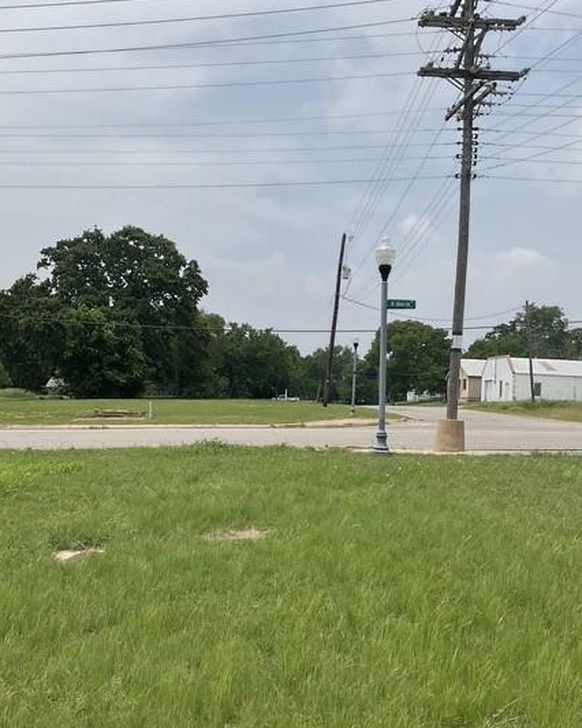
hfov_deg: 43.3
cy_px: 387
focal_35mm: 34
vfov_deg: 52.8
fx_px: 732
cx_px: 255
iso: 16
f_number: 1.8
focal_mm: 3
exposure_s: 1/3322
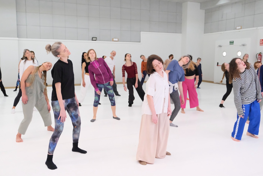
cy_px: 88
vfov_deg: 43.6
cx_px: 132
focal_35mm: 30
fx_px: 219
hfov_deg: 61.9
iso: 12800
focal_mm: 20
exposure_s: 1/350
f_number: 3.2
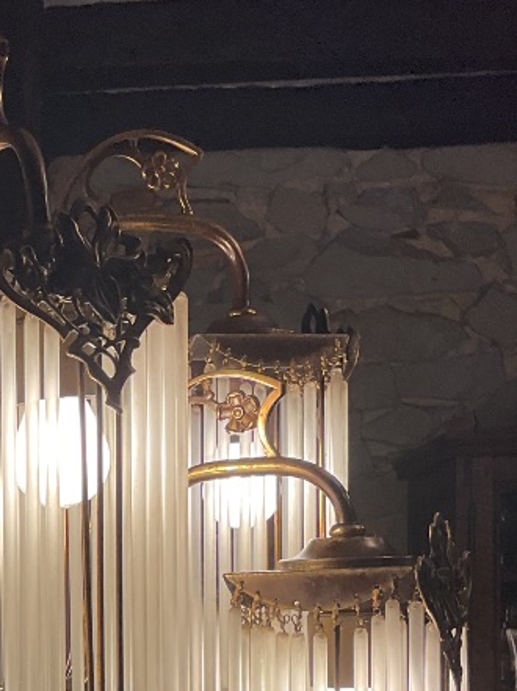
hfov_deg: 18.0
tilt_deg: +0.7
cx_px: -41
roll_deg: +0.2
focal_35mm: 79
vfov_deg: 24.0
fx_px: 1575
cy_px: 639
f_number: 1.8
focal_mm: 3
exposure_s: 1/120
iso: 16
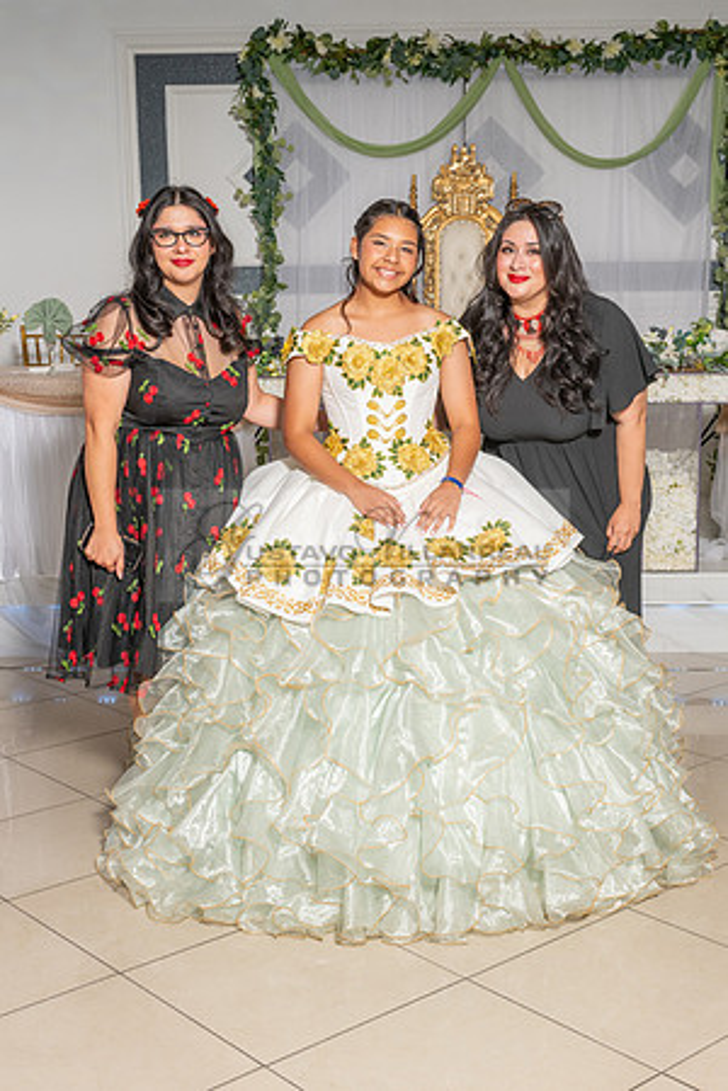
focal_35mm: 50
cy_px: 584
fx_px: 1510
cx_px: 417
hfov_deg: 27.1
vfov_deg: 39.7
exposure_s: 1/200
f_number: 6.3
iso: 200
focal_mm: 31
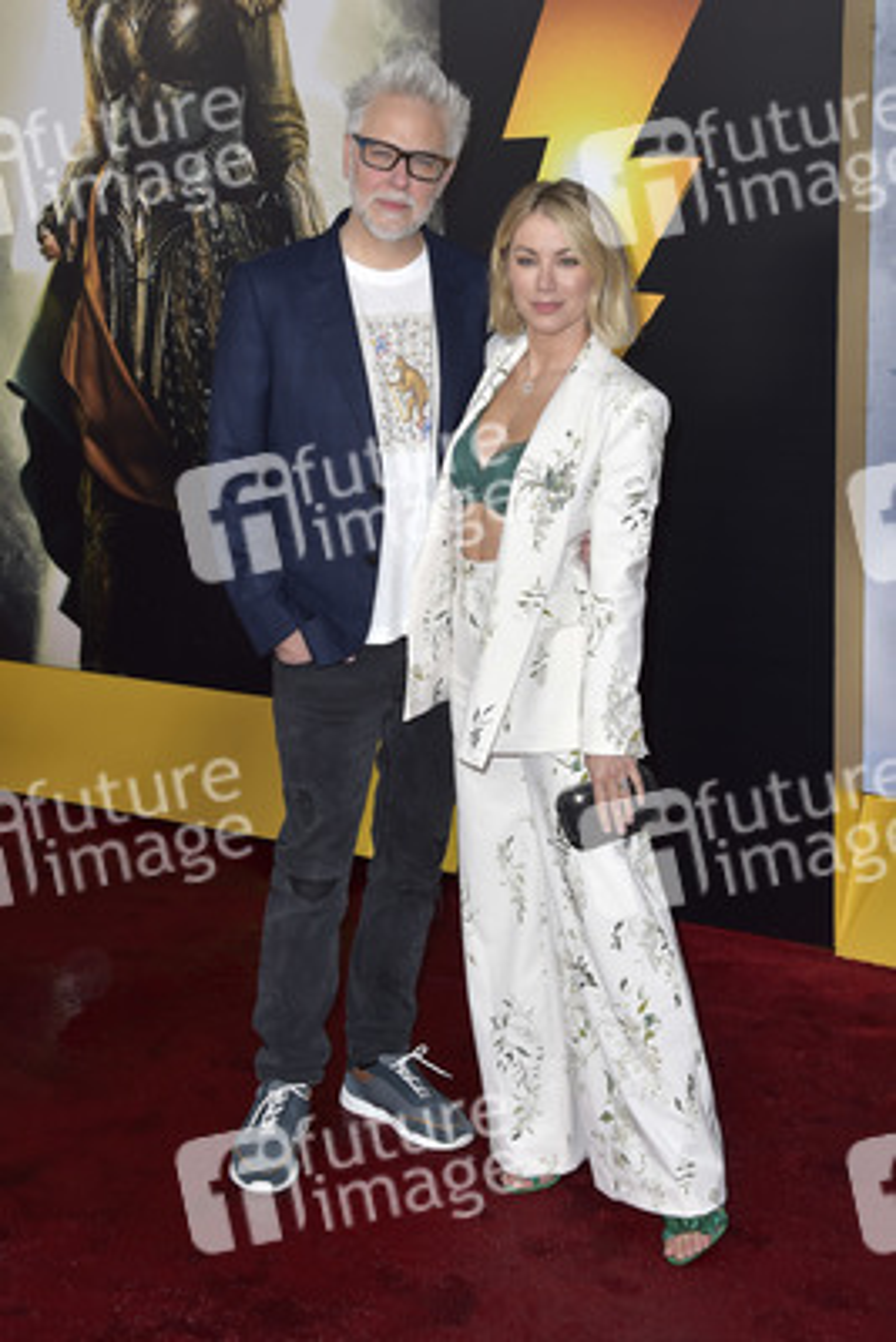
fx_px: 1790
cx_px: 448
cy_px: 671
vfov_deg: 41.1
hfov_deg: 28.1
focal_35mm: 48
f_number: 6.3
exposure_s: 1/250
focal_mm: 48
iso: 400
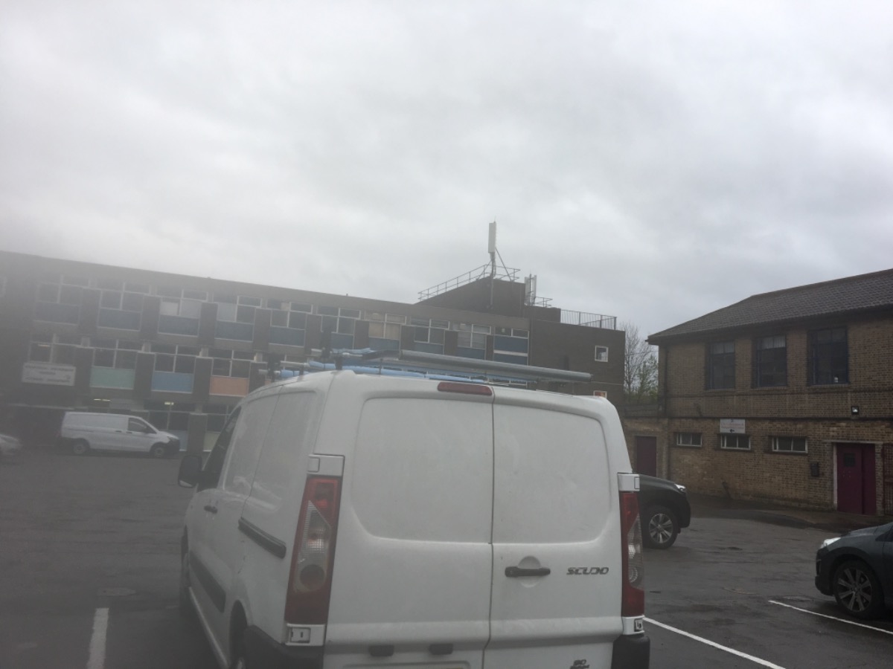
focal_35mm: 29
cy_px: 334
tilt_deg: +9.6
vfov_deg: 48.2
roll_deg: -4.5
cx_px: 446
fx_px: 748
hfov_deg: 61.7
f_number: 2.2
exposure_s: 1/384
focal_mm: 4.15
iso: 25
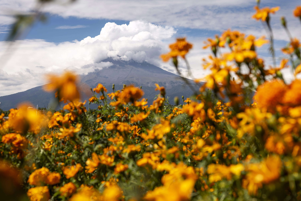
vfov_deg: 19.5
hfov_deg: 28.8
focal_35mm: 70
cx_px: 150
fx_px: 585
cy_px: 100
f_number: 7.1
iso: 400
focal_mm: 70
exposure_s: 1/500
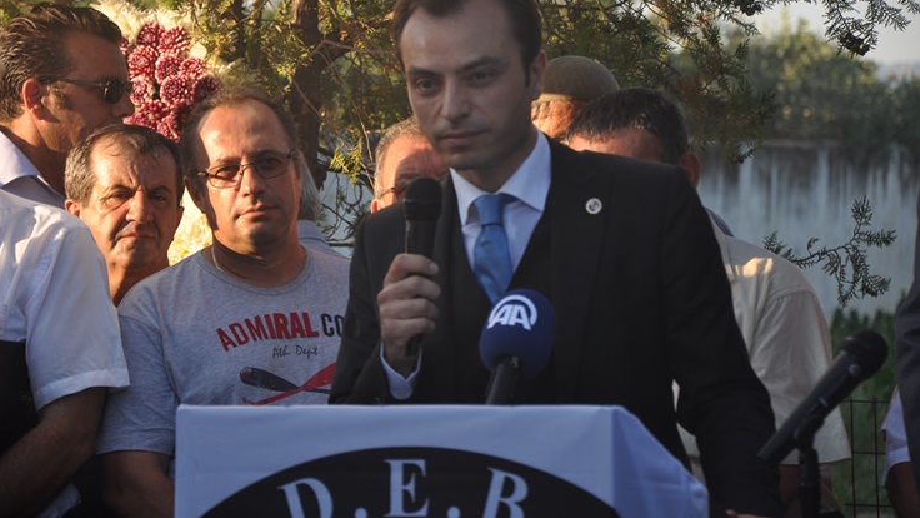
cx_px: 459
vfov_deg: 7.3
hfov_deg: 13.0
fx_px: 4038
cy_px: 212
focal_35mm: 166
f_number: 7.1
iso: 200
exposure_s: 1/200
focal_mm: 105
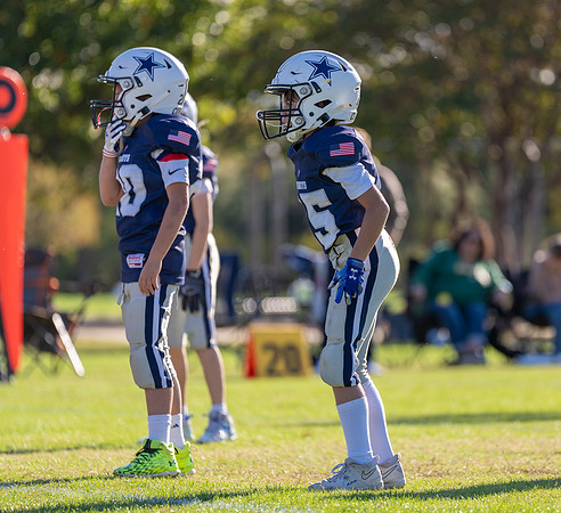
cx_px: 349
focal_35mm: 297
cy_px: 251
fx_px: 5222
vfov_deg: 5.6
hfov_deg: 6.1
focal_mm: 200
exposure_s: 1/1250
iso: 100
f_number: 2.8
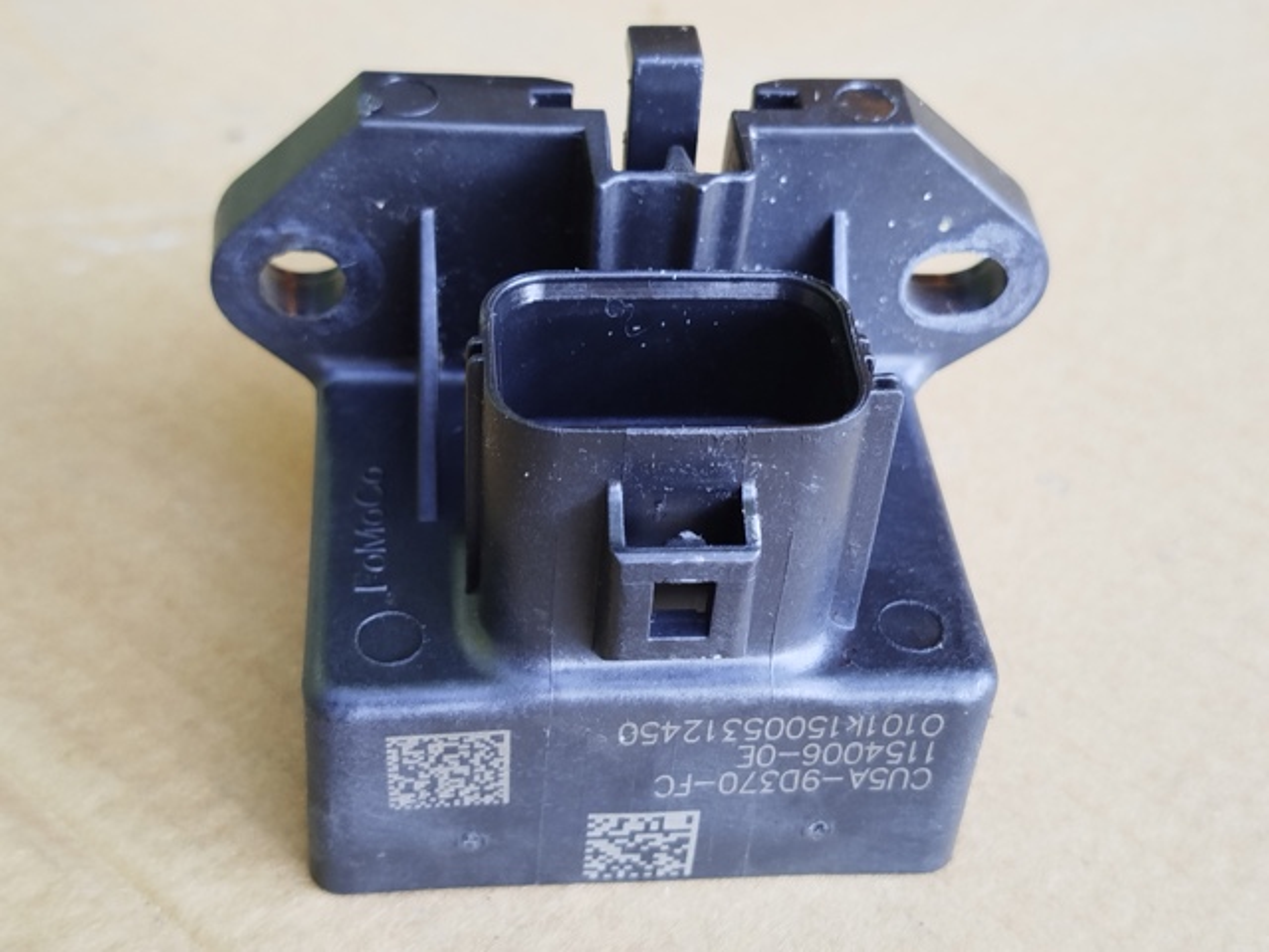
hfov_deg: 39.7
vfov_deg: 30.3
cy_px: 476
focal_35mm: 48
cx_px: 634
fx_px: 1760
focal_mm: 5.31
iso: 125
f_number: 1.7
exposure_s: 1/50
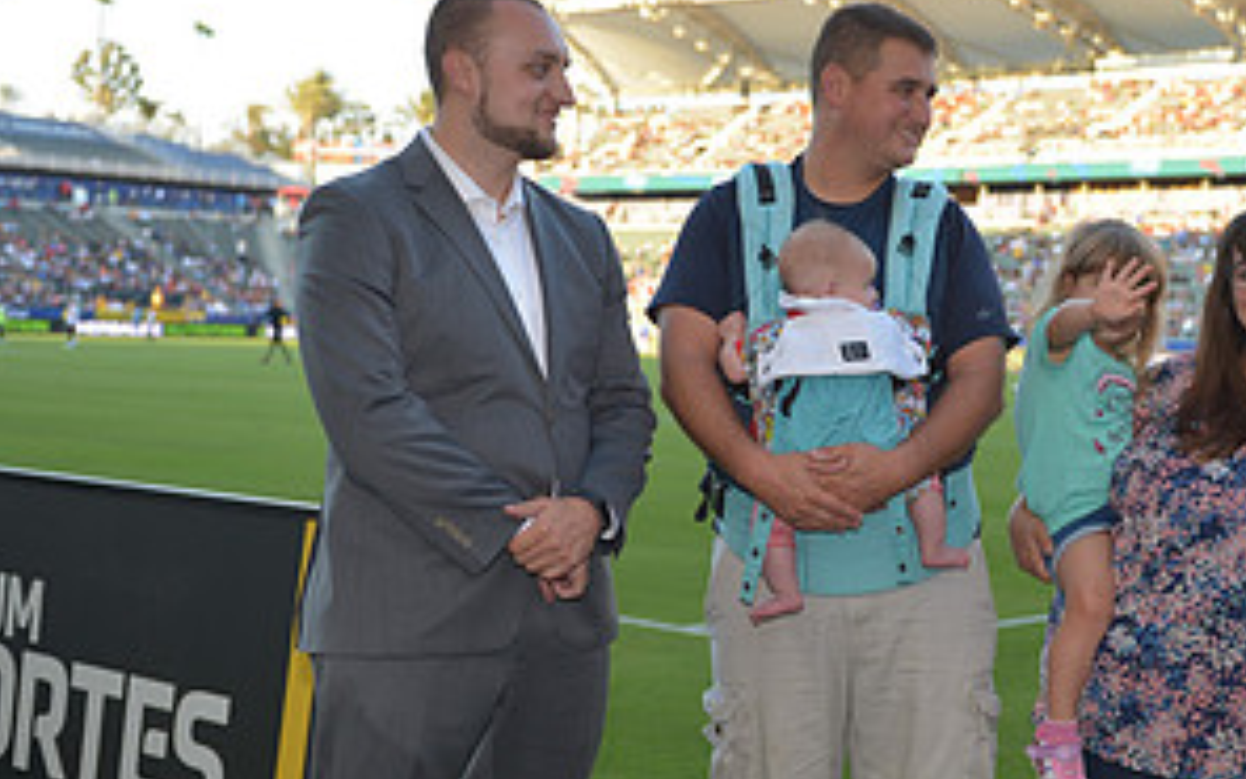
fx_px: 2105
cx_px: 939
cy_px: 482
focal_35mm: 62
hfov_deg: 32.3
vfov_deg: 20.9
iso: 200
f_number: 2.8
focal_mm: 31
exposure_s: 1/320
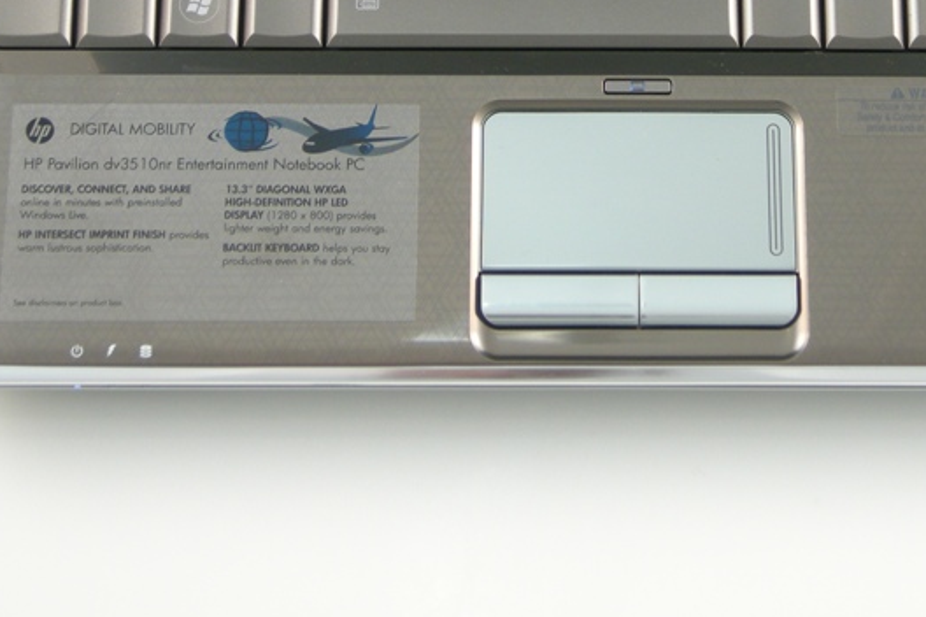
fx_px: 3112
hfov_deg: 16.9
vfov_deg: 11.2
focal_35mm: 121
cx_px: 621
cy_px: -40
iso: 100
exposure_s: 1/65
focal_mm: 12.9
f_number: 3.5
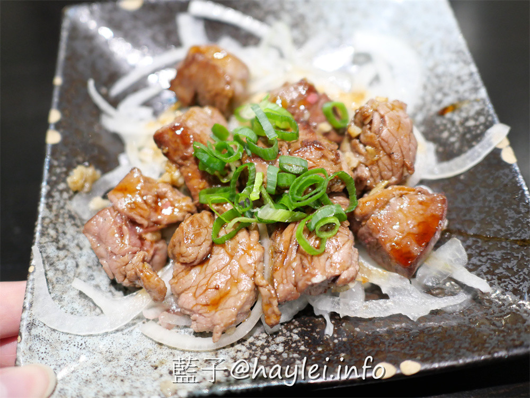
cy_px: 199
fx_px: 459
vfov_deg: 46.8
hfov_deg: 60.0
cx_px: 265
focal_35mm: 30
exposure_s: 1/60
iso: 1250
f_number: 1.7
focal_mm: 15
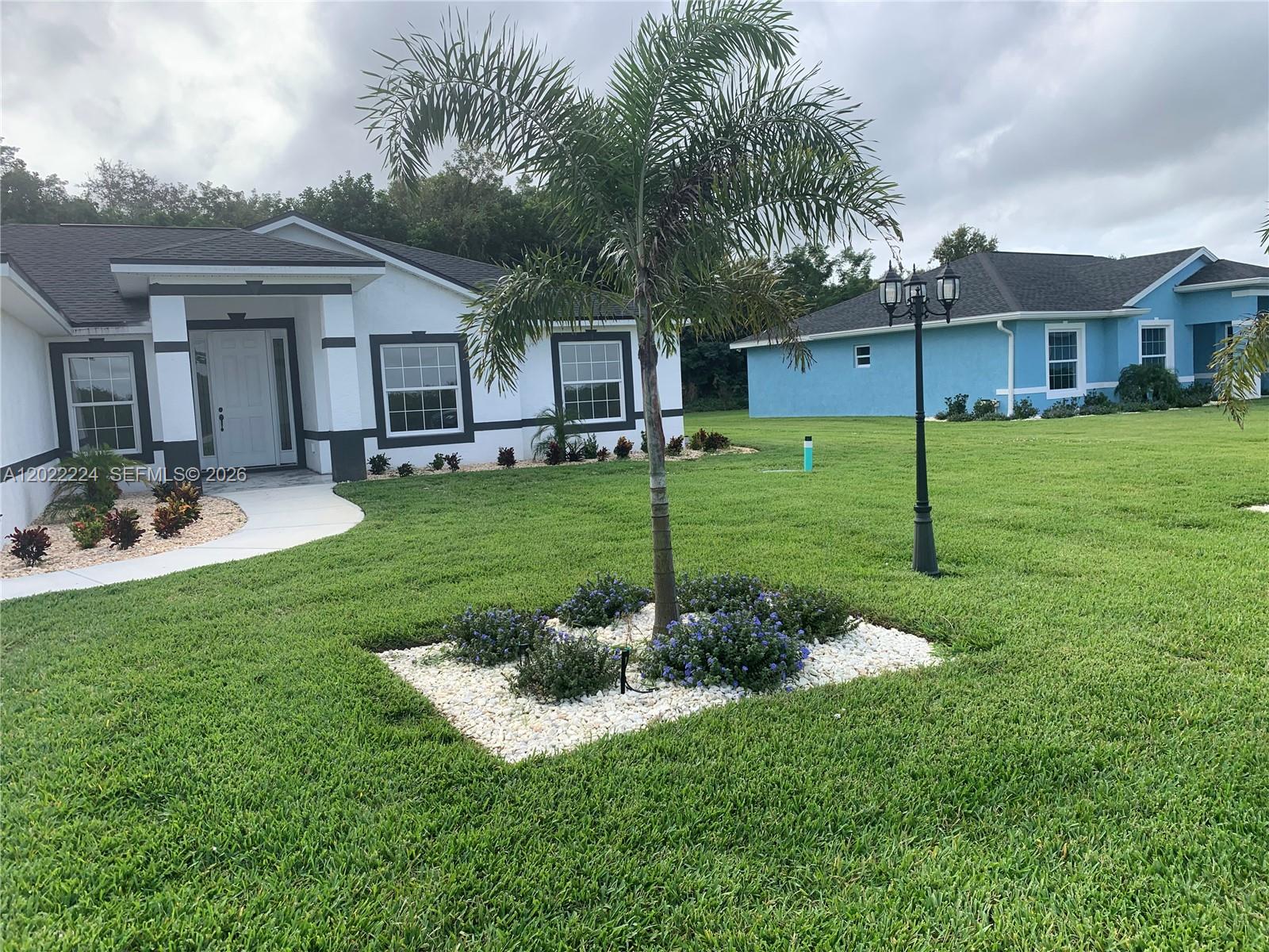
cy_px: 476
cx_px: 634
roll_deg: +3.6
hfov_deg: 67.3
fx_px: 953
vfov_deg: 53.1
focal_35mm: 26
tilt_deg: -5.5
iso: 25
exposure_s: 1/1220
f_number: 1.8
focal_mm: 4.25
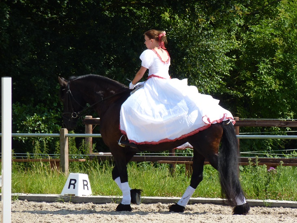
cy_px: 112
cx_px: 148
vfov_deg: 5.0
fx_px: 2575
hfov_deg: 6.6
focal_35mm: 300
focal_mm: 49.2
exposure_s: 1/320
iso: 80
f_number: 4.9
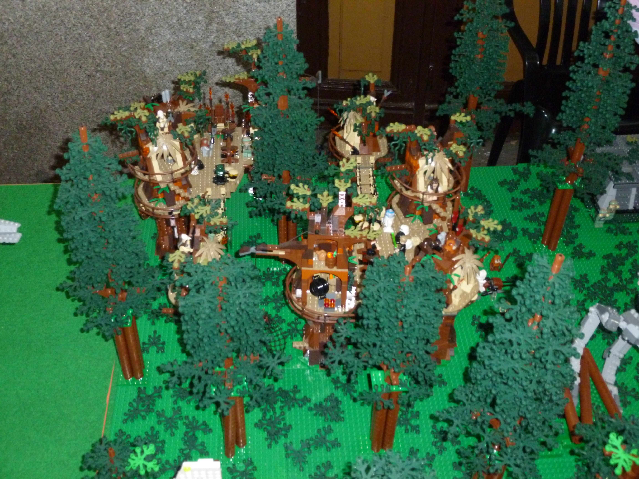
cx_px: 320
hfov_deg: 45.8
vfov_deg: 35.1
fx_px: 757
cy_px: 240
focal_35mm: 41
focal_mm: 7.4
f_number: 3.8
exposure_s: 1/13
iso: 400
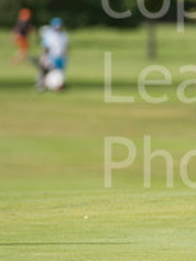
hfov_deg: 1.5
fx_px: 7361
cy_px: 92
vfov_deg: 2.0
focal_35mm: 975
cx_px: 301
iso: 320
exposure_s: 1/2000
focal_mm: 300
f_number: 5.6
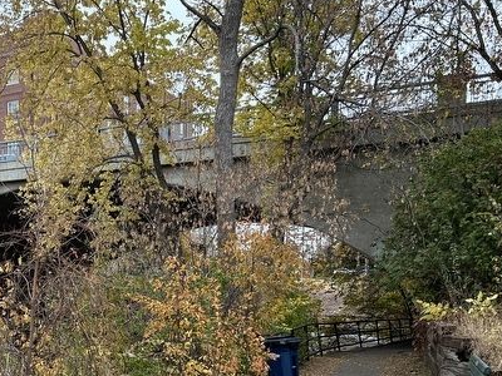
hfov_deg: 34.3
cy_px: 312
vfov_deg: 27.4
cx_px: 29
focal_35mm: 52
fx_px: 754
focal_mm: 5.7
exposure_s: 1/152
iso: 50
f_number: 1.5
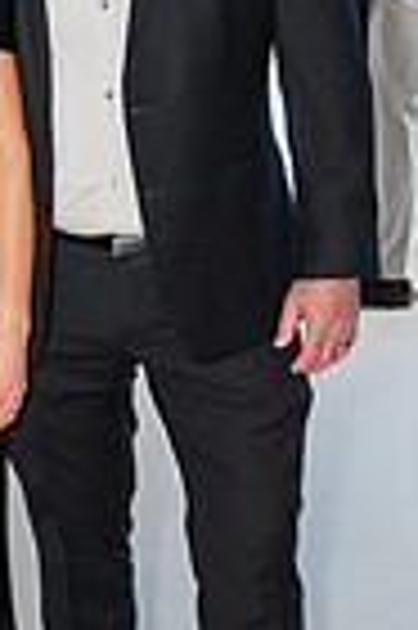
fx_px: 2112
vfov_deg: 16.9
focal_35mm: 121
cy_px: 315
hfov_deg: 11.2
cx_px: -13
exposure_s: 1/250
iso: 1600
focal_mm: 37.7
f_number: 2.8
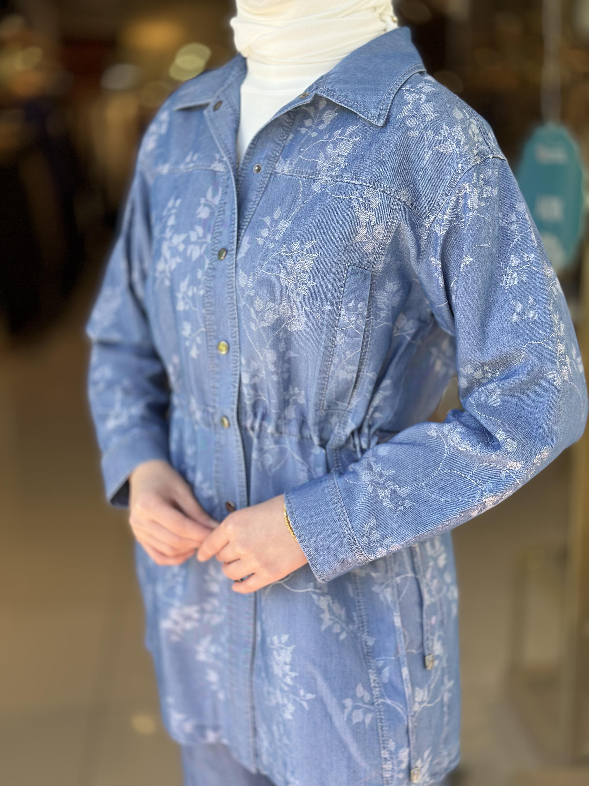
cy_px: 393
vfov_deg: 39.7
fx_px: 1089
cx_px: 294
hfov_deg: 30.3
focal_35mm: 48
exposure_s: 1/864
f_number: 1.78
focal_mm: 6.86
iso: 80
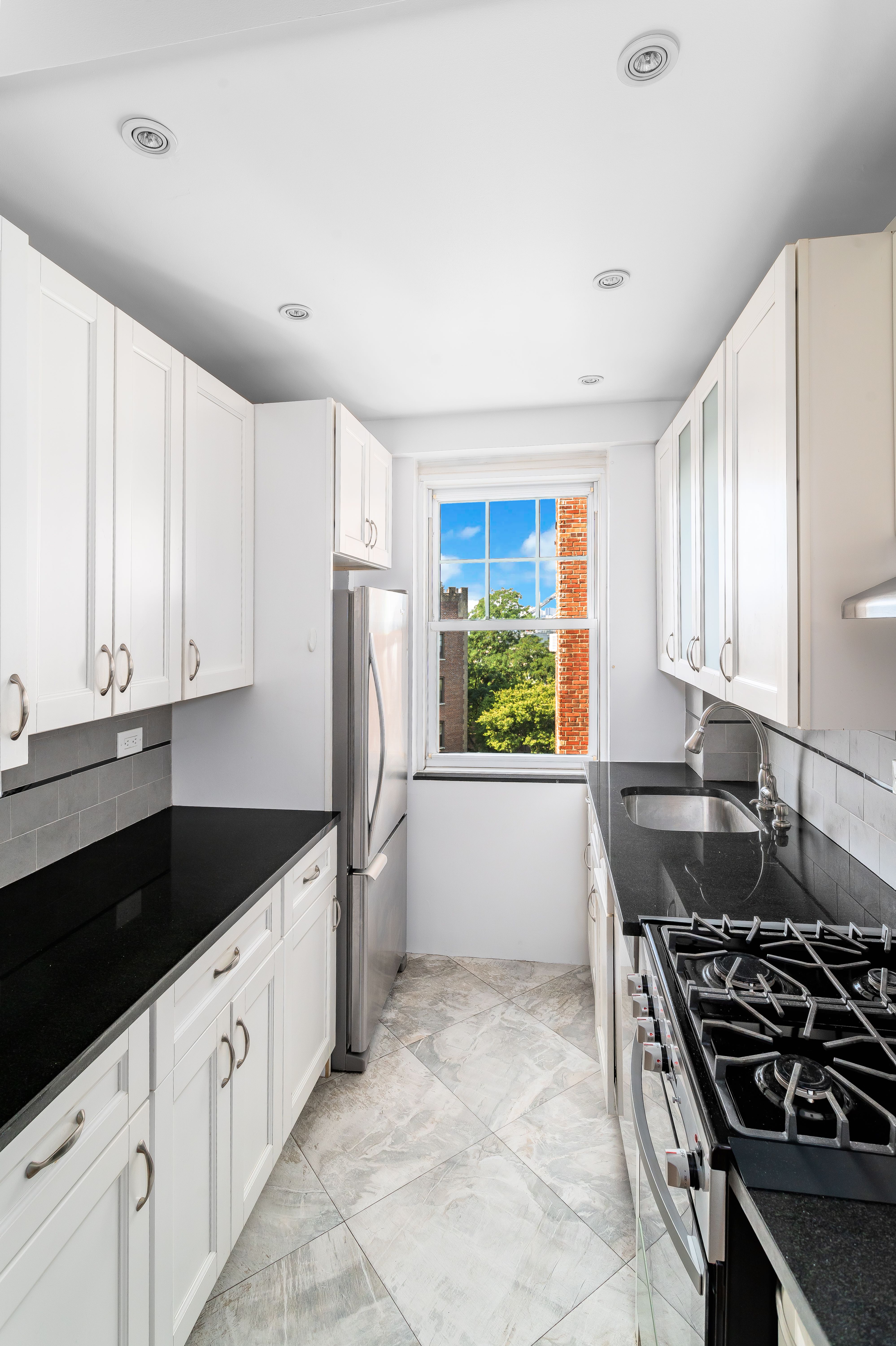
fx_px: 635
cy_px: 673
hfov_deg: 70.4
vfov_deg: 93.3
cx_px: 448
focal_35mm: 17
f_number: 11
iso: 320
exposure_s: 1.3
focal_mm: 17
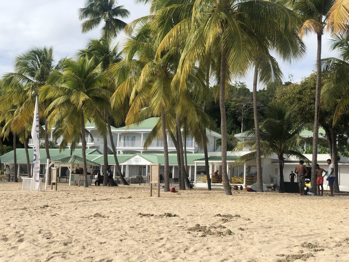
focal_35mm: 52
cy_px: 131
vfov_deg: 28.0
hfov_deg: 36.8
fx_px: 524
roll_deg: -1.2
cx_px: 174
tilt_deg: +5.9
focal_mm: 6
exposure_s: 1/1116
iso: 16
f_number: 2.4
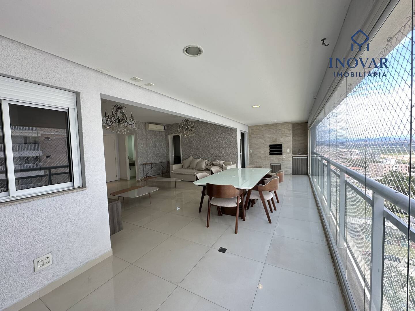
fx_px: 168
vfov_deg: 85.7
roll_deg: +1.2
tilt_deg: -2.5
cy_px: 156
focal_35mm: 14
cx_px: 208
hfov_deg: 102.1
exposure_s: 1/99
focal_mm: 2.22
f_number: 2.2
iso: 40
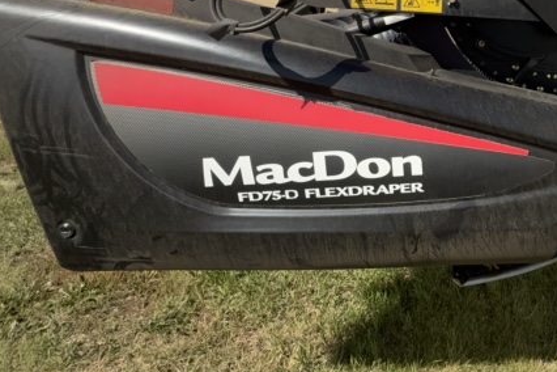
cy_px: 71
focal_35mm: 35
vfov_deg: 36.5
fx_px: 541
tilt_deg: -9.0
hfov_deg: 47.7
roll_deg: -0.9
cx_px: 522
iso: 20
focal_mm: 2.22
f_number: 2.2
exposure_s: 1/1183
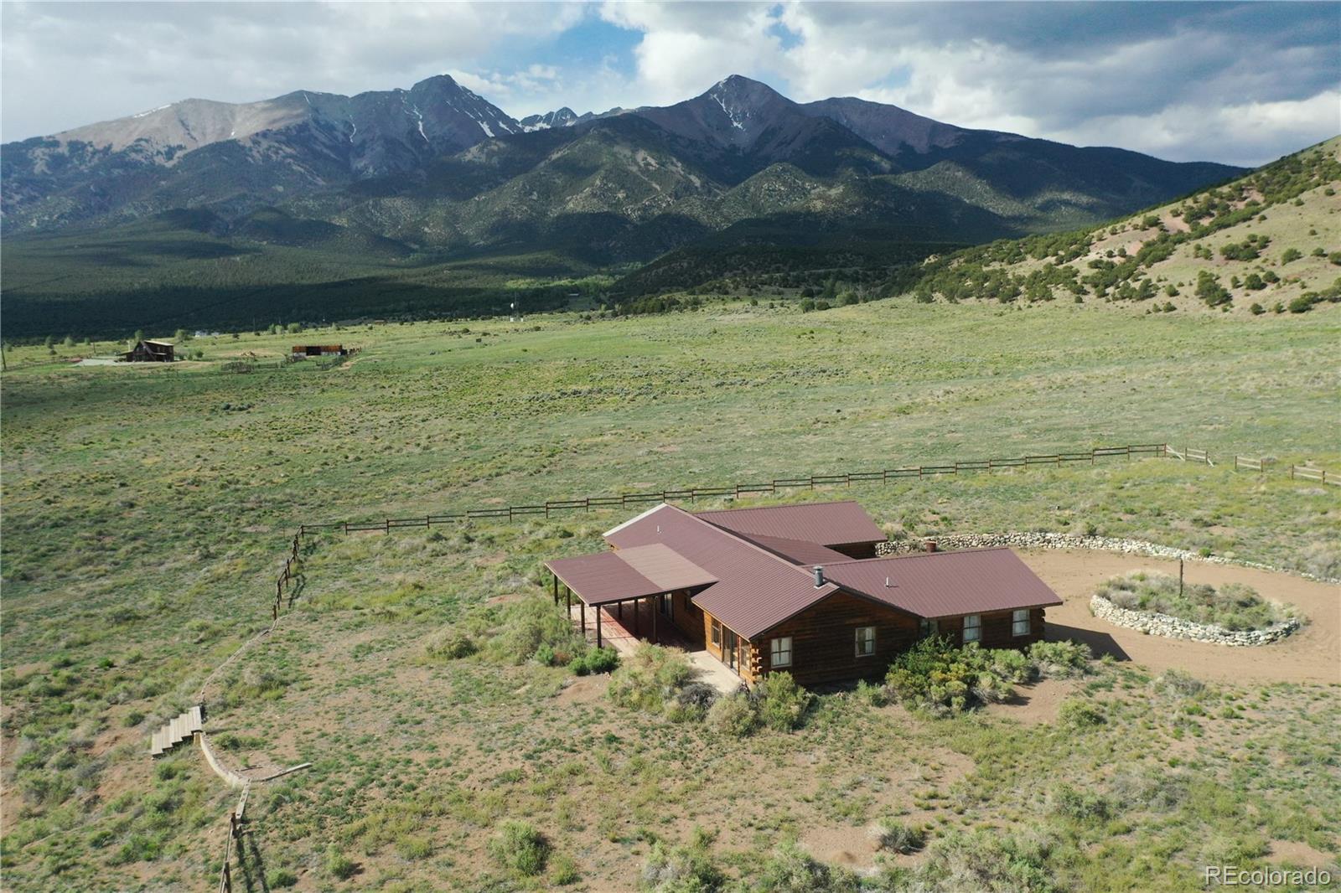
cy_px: 446
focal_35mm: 28
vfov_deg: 46.4
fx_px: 1043
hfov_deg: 65.5
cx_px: 670
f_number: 4
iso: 400
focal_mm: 10.26
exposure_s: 1/3200
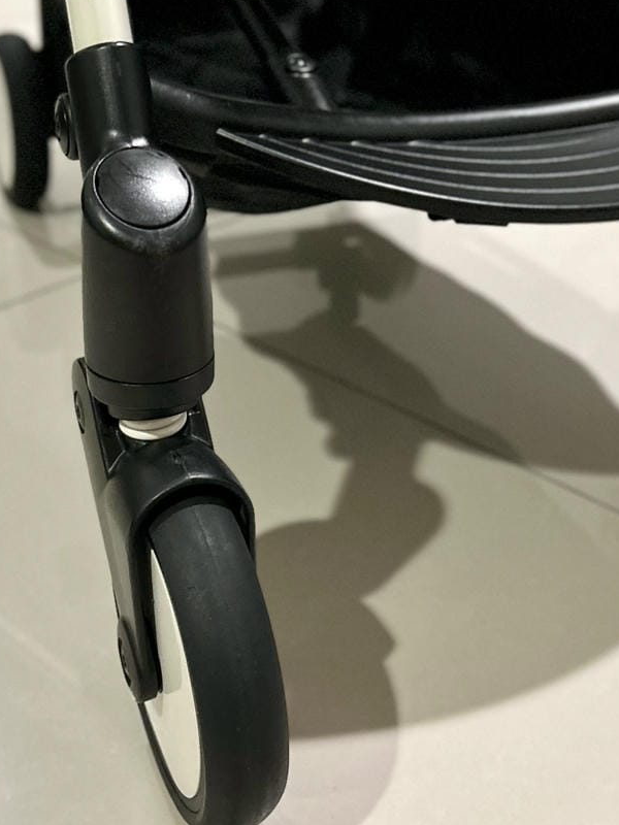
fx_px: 1240
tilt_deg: -24.9
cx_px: 377
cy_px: 283
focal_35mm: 52
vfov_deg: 36.5
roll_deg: -2.2
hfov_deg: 28.0
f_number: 1.5
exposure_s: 1/40
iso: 640
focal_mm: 5.7
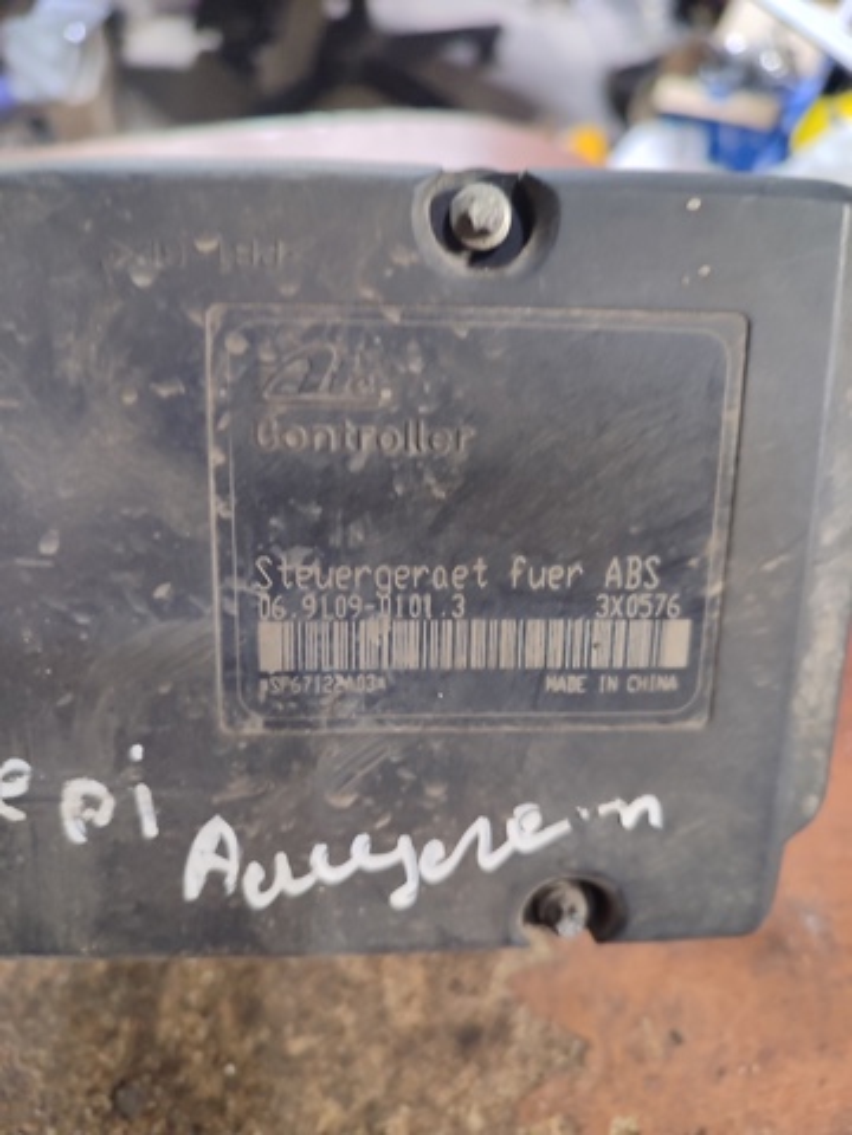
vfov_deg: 69.4
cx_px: 426
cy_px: 568
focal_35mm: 25
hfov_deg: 54.9
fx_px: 820
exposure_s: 1/17
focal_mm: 5.95
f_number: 1.89
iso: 723
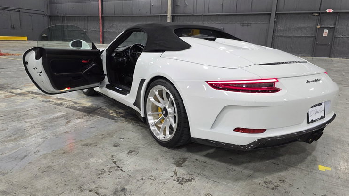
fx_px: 241
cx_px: 180
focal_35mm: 26
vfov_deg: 44.4
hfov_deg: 71.9
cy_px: 99
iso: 200
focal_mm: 6.3
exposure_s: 1/120
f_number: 1.7
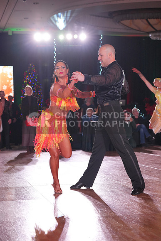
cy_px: 120
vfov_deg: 26.6
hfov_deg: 18.0
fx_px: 509
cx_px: 80
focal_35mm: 76
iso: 1600
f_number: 4
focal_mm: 76
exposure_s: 1/500
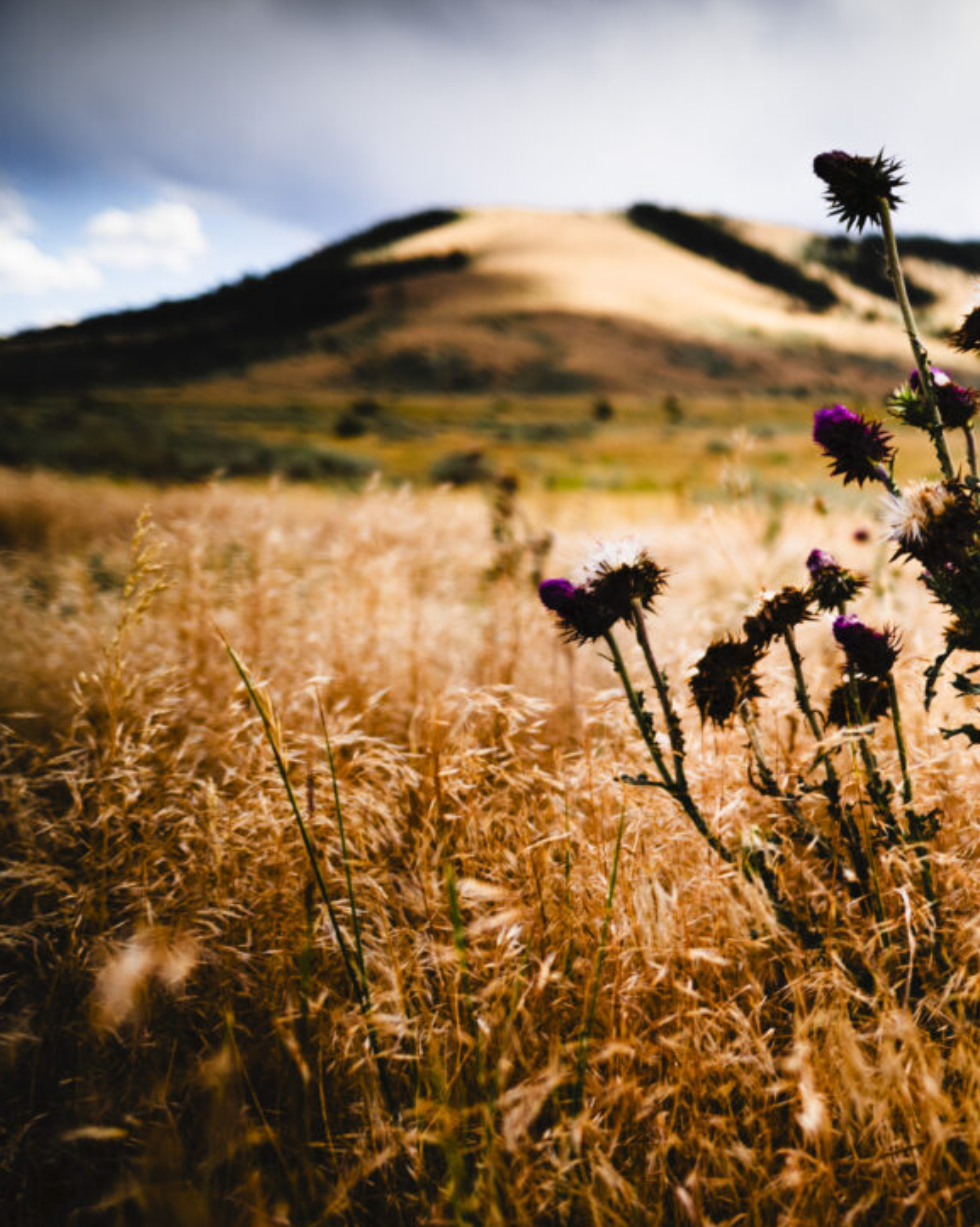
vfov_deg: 45.6
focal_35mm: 40
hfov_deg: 30.1
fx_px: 1451
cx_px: 1256
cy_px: 726
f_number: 2.8
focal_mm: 20
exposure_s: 1/2.5
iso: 320
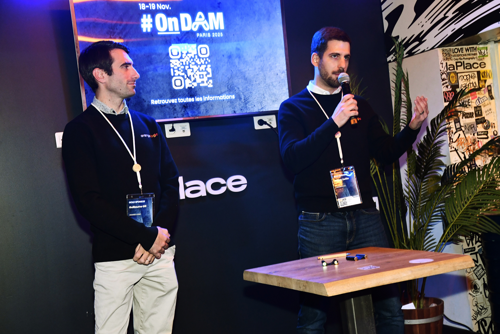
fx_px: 708
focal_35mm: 51
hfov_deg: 38.9
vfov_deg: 26.5
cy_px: 167
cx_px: 250
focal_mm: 34
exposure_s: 1/80
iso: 2500
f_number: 5.6
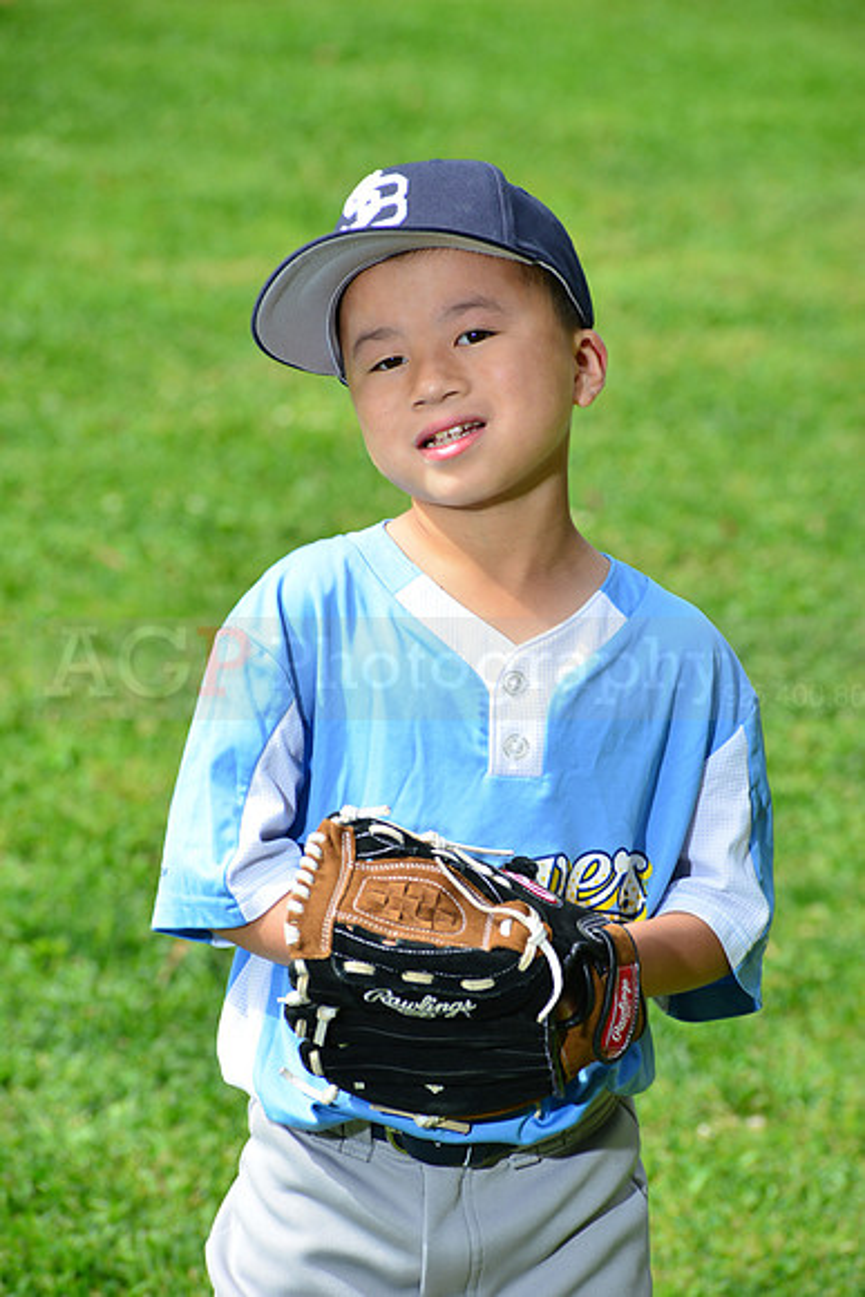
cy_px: 648
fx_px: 7203
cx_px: 432
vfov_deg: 10.3
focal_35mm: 200
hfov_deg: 6.9
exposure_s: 1/200
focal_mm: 200
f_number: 11
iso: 200
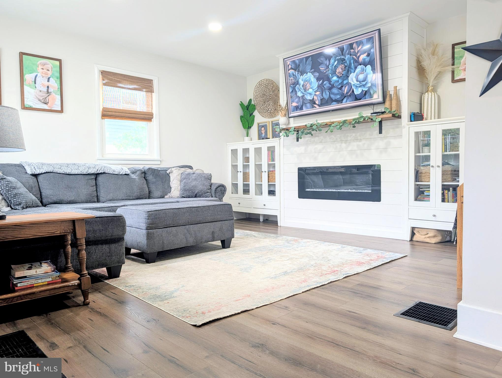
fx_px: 349
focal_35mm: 24
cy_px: 189
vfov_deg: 56.9
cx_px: 251
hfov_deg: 71.5
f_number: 1.68
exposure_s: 1/30
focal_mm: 6.9
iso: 55
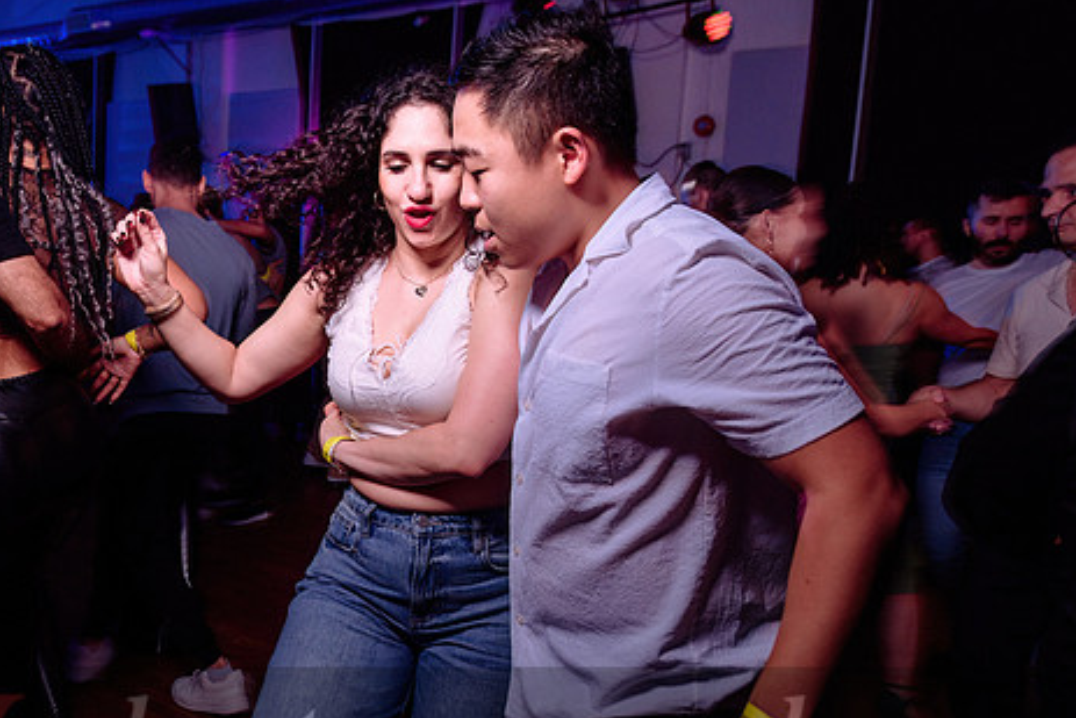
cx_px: 362
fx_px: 1016
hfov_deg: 54.7
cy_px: 368
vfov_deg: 38.9
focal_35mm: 34
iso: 800
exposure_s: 1/30
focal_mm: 24
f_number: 3.5
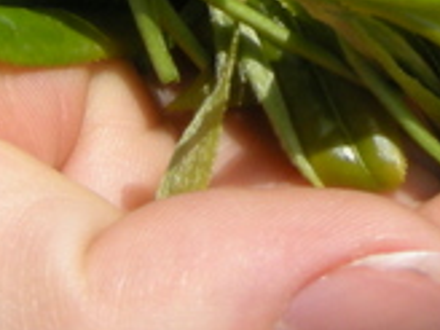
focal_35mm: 218
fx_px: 2771
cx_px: 625
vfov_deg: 6.5
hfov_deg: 8.9
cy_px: -419
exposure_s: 1/300
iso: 64
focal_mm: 7.5
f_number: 5.4
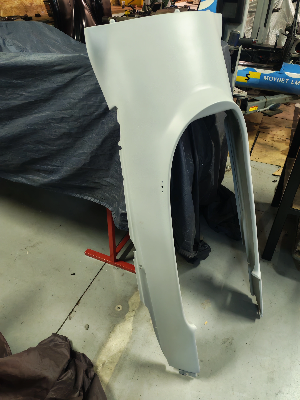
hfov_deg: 51.4
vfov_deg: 65.3
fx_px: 312
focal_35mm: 27
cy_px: 200
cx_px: 150
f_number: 1.9
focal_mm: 6.12
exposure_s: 1/33
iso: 2000
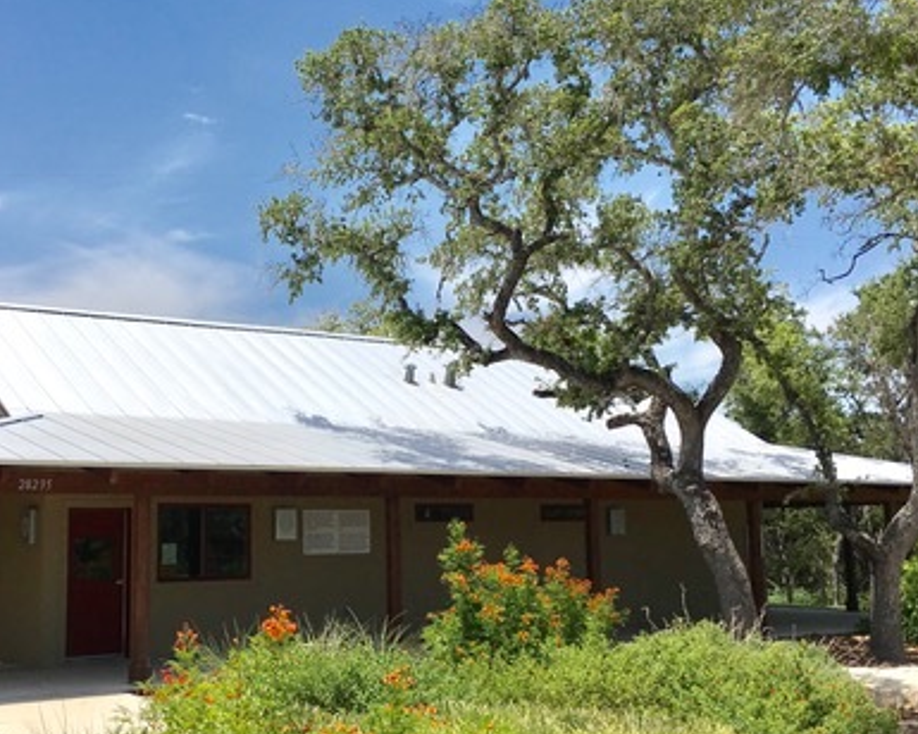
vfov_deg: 32.1
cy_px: 365
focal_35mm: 47
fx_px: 1277
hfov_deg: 39.3
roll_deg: +1.2
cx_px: 341
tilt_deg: +8.2
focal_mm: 4.15
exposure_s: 1/2747
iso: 25
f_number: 2.2
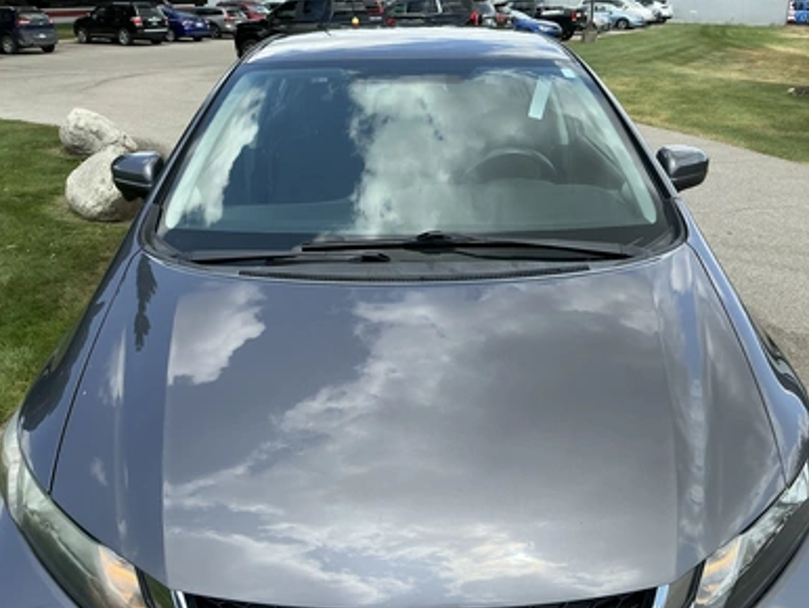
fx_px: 678
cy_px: 308
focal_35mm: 29
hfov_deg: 61.6
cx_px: 409
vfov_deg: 48.3
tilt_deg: -24.5
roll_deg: +0.0
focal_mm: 3
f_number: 1.8
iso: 25
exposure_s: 1/883
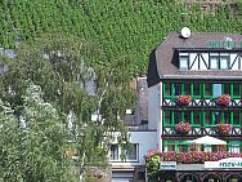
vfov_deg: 5.0
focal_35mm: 296
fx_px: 2069
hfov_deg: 6.7
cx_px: 243
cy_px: 165
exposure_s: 1/250
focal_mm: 23.1
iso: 64
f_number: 4.5
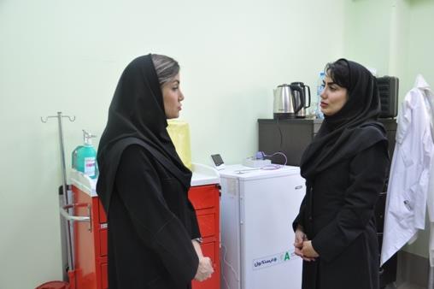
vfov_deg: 39.9
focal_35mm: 33
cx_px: 217
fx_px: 398
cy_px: 144
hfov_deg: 57.3
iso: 640
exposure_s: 1/30
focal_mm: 22
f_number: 5
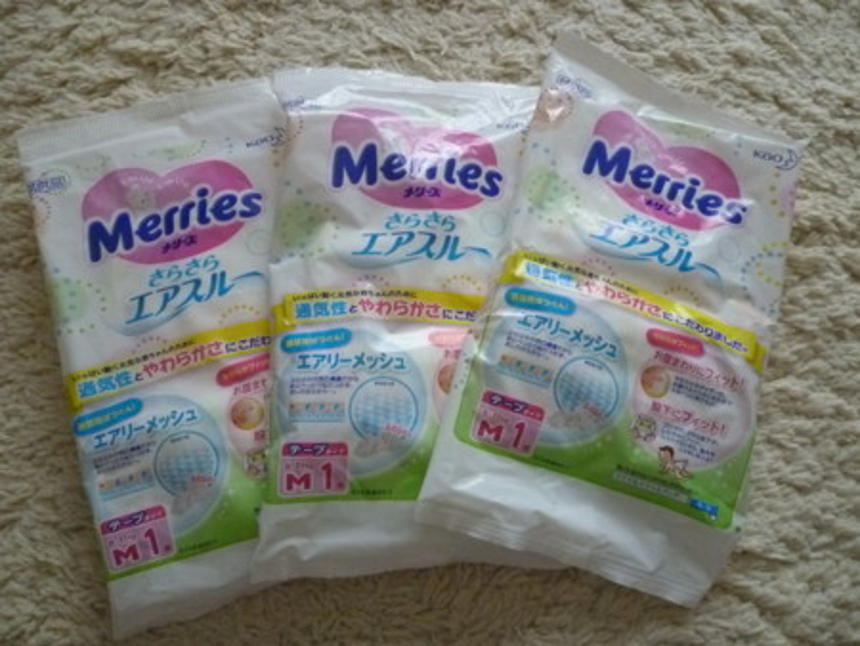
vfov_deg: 54.9
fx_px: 621
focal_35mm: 25
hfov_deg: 69.4
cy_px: 323
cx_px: 430
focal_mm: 4.5
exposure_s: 1/15
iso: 800
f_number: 2.8
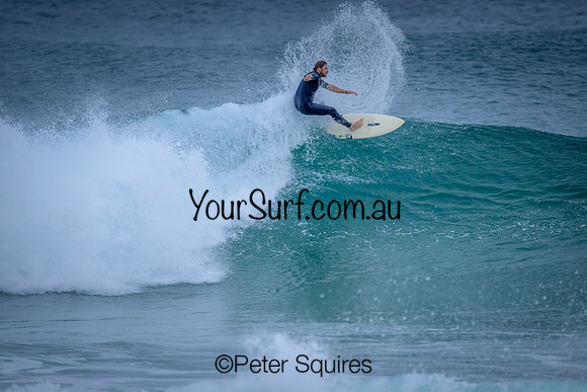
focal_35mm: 800
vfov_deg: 1.7
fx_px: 13047
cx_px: 294
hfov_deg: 2.6
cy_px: 196
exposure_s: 1/2000
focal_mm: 800
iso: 1400
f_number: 6.3
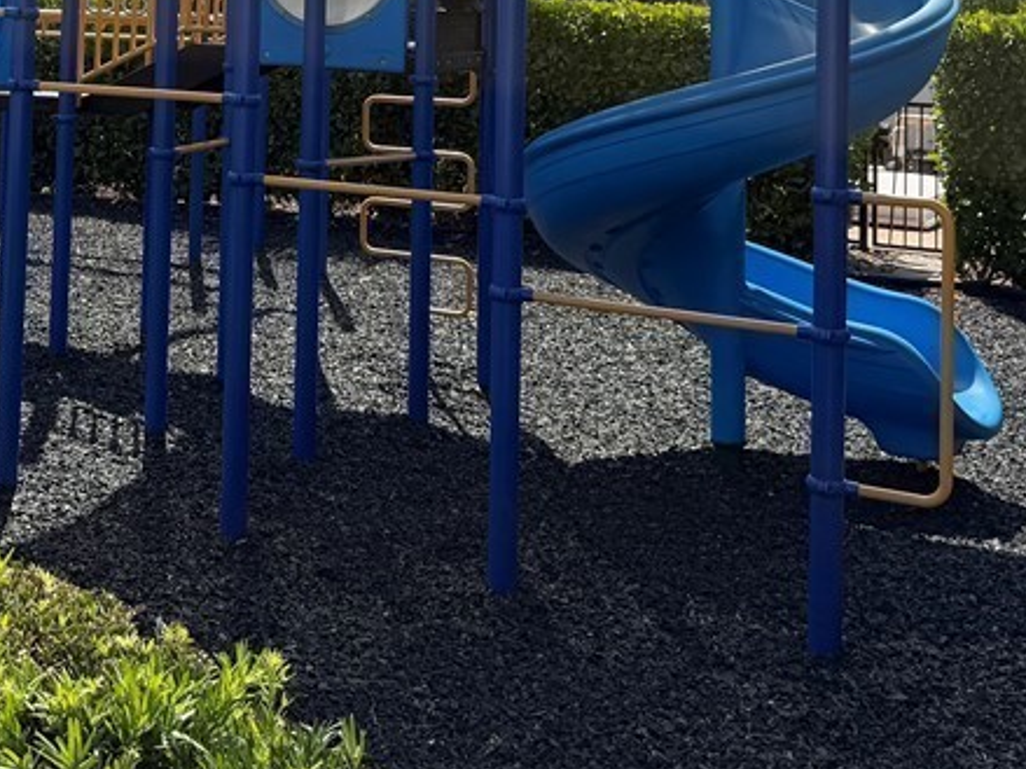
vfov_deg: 24.4
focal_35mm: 56
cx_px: 138
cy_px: -68
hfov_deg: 32.9
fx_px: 1659
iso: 80
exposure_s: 1/3584
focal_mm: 6.76
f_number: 1.78
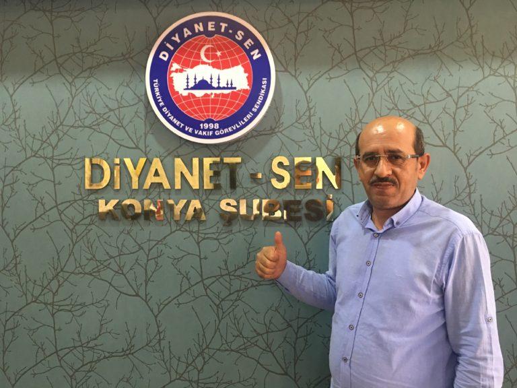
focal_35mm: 29
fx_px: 433
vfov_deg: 48.2
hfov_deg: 61.7
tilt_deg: -0.1
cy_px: 194
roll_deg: -0.3
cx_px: 258
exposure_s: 1/17
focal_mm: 4.15
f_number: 2.2
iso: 100
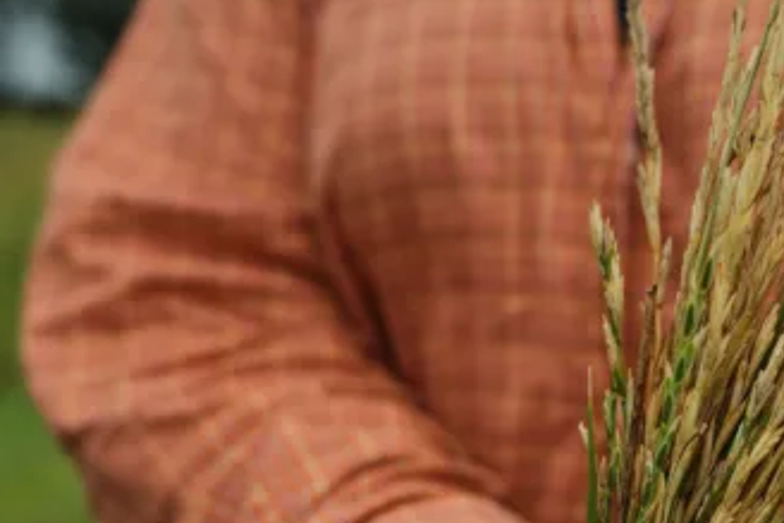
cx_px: 863
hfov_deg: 23.7
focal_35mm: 80
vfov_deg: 17.0
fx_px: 1743
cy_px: 382
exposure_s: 1/2000
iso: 800
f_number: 4
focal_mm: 35
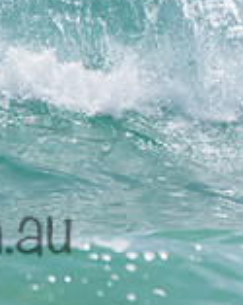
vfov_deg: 0.9
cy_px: 173
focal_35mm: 2131
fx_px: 19213
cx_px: -261
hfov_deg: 0.7
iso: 110
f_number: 5.6
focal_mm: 500
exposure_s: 1/2000
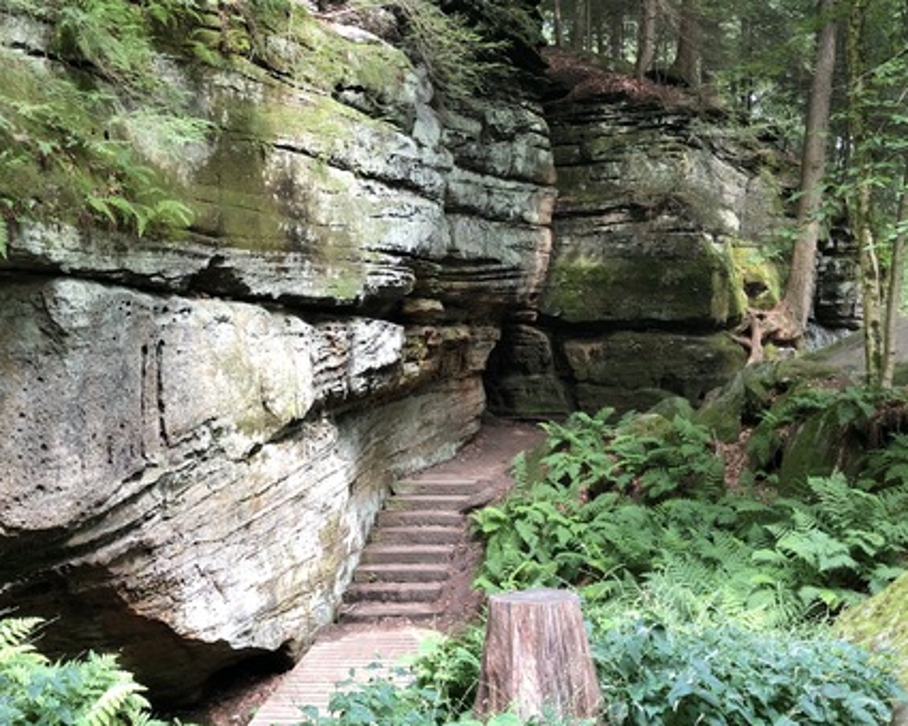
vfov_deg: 41.1
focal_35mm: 36
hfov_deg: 50.3
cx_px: 429
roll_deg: +2.3
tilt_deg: -0.1
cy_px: 337
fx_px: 967
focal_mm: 3.99
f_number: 1.8
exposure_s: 1/30
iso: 25
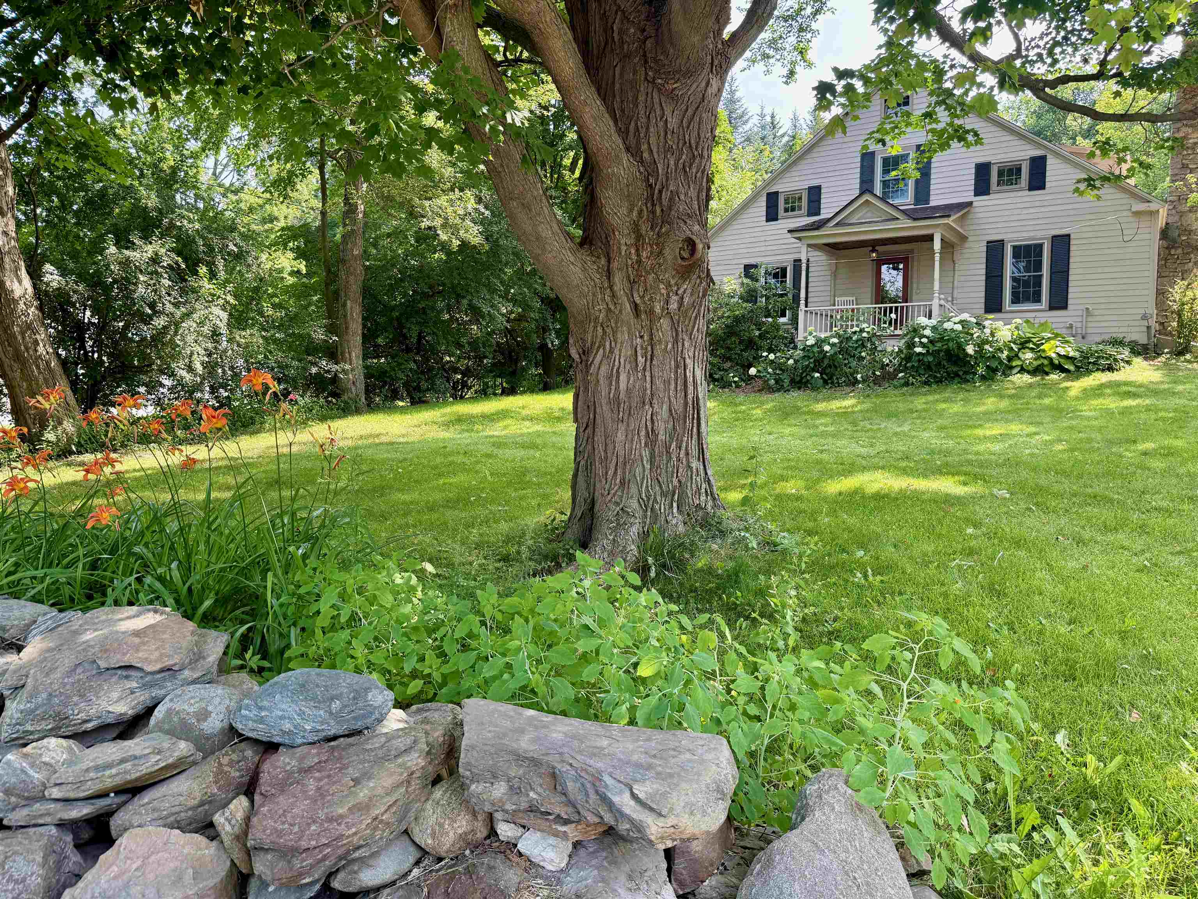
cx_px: 599
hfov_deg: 71.6
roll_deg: -0.6
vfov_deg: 56.8
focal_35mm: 24
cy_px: 450
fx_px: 831
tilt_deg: -3.9
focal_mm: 6.76
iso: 100
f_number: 1.78
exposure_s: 1/370
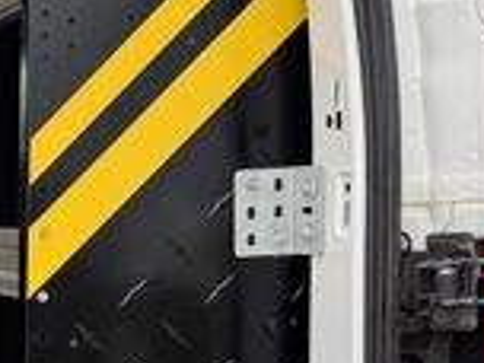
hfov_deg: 16.3
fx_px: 1412
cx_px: -388
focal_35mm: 101
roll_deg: -0.3
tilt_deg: -9.3
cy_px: 404
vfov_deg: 14.3
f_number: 1.78
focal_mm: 6.76
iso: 100
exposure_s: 1/708
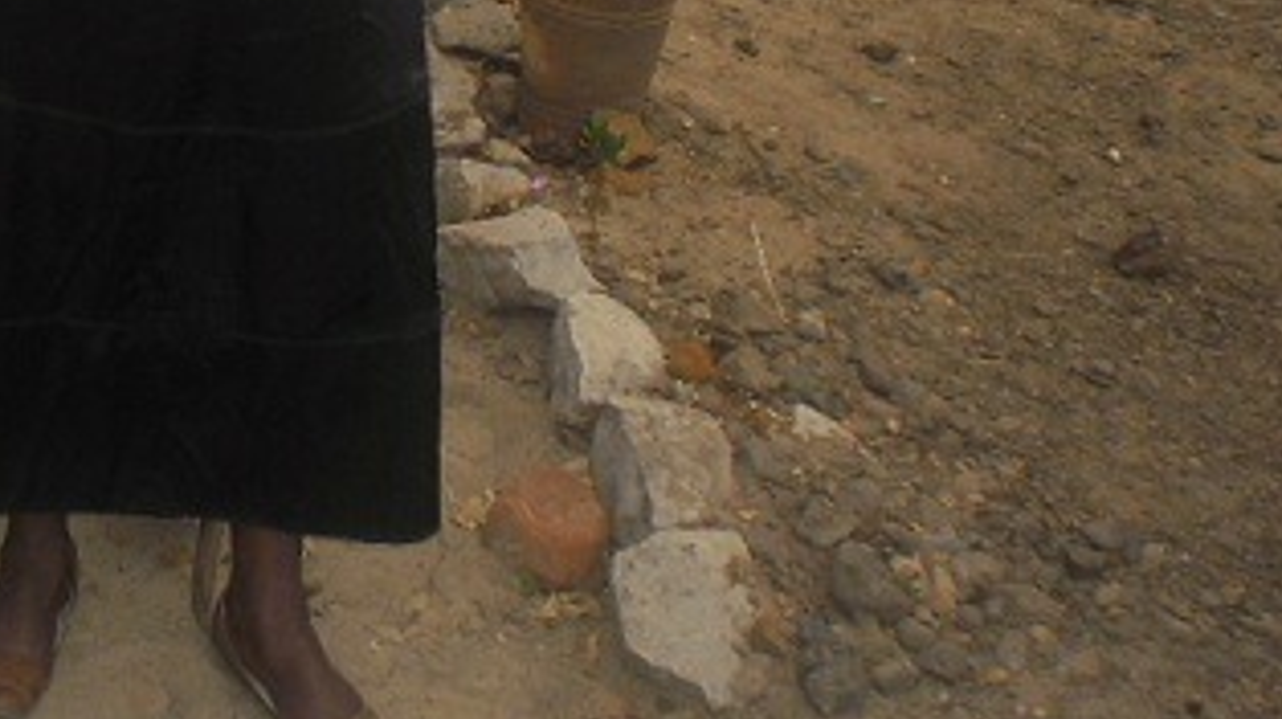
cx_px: 180
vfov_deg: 19.1
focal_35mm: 60
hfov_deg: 33.4
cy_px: -90
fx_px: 2038
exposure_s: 1/45
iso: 80
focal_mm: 4.8
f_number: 2.9
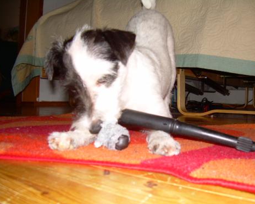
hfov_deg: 45.8
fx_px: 302
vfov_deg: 37.3
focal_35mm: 40
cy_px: 101
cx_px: 134
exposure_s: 1/60
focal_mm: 6.3
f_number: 2.8
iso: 50
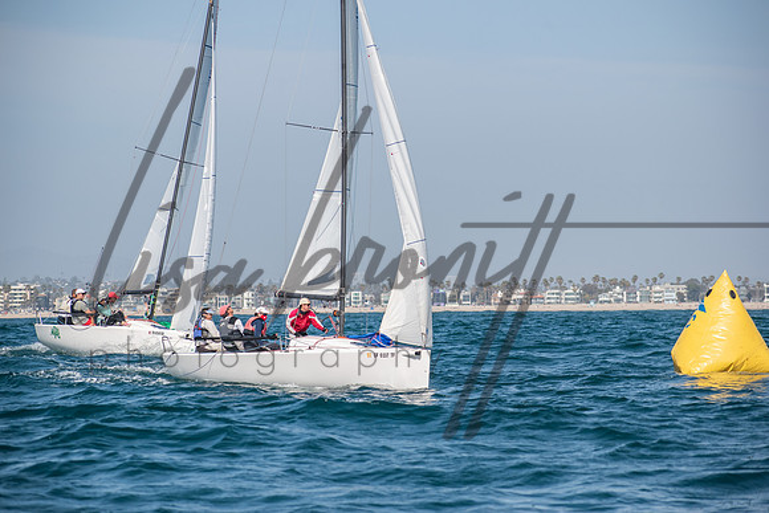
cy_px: 256
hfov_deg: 11.8
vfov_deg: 7.9
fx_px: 3718
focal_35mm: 174
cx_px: 384
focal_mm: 116
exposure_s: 1/1250
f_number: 6.3
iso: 200
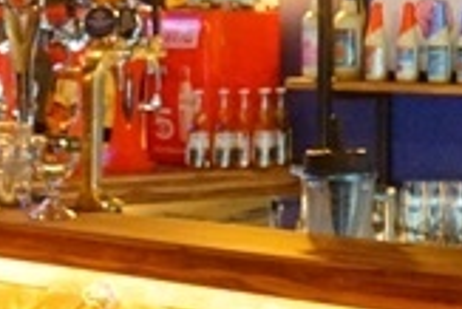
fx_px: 1952
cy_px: 30
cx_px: -587
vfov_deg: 9.0
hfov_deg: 11.5
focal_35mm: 152
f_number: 4
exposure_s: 1/60
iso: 4000
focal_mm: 31
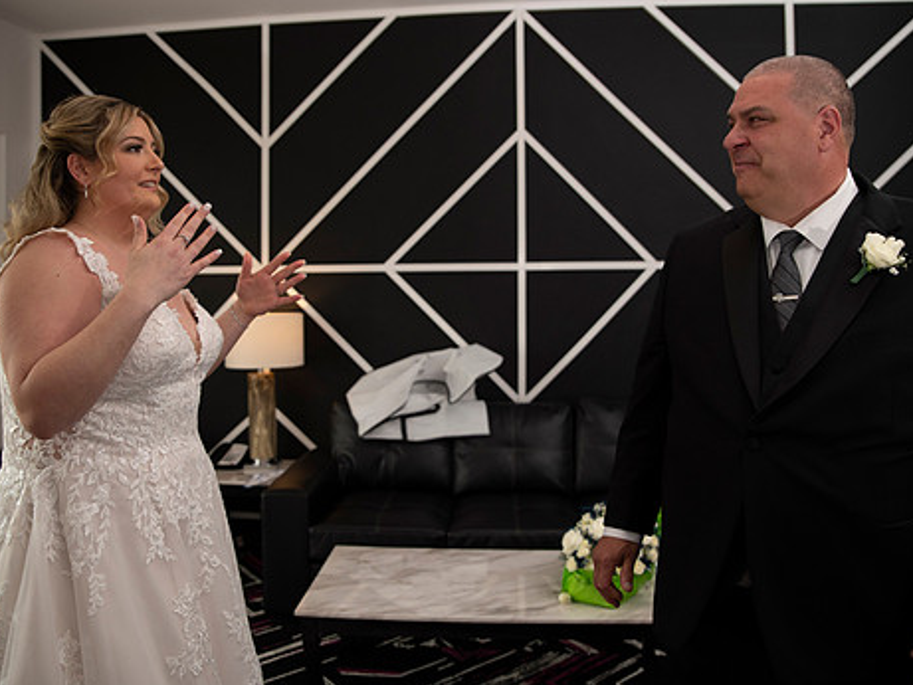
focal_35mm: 29
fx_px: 765
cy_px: 313
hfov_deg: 61.6
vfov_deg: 48.2
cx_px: 436
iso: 1600
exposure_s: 1/1600
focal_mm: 24
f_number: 2.8
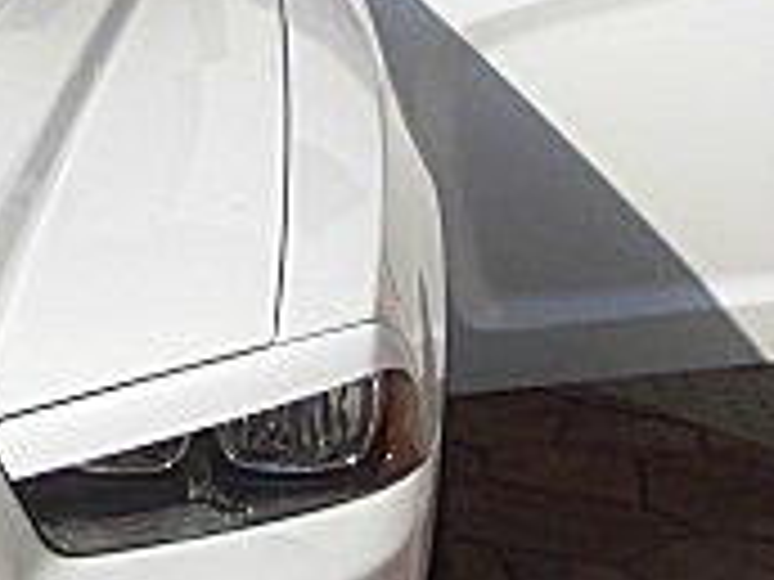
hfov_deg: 14.2
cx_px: -176
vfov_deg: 11.0
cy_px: 153
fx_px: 2996
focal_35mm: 134
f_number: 7.9
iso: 50
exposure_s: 1/200
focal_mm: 6.3
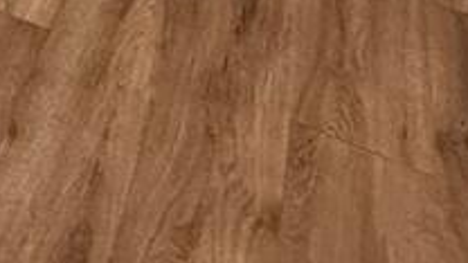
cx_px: -259
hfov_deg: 22.4
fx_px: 931
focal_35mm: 75
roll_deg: +0.3
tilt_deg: -5.9
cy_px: -562
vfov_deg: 10.4
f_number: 2.2
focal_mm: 2.22
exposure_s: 1/60
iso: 400
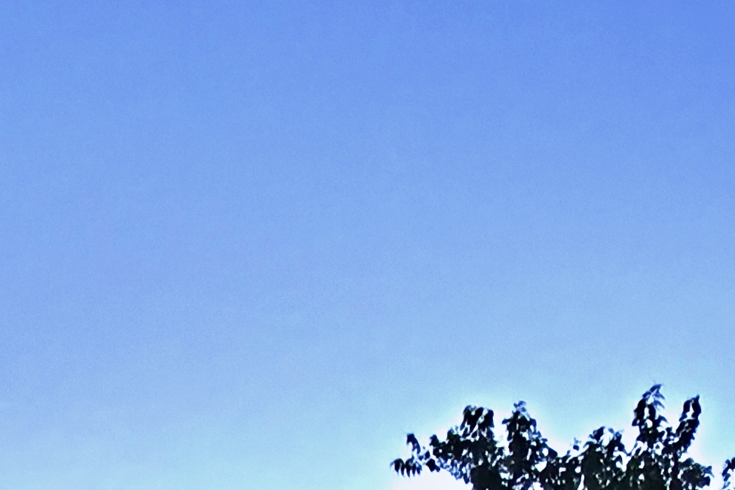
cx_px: 441
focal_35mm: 64
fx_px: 1307
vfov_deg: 14.1
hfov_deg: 31.3
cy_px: 1196
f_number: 2.2
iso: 3200
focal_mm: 1.91
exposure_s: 1/9.09
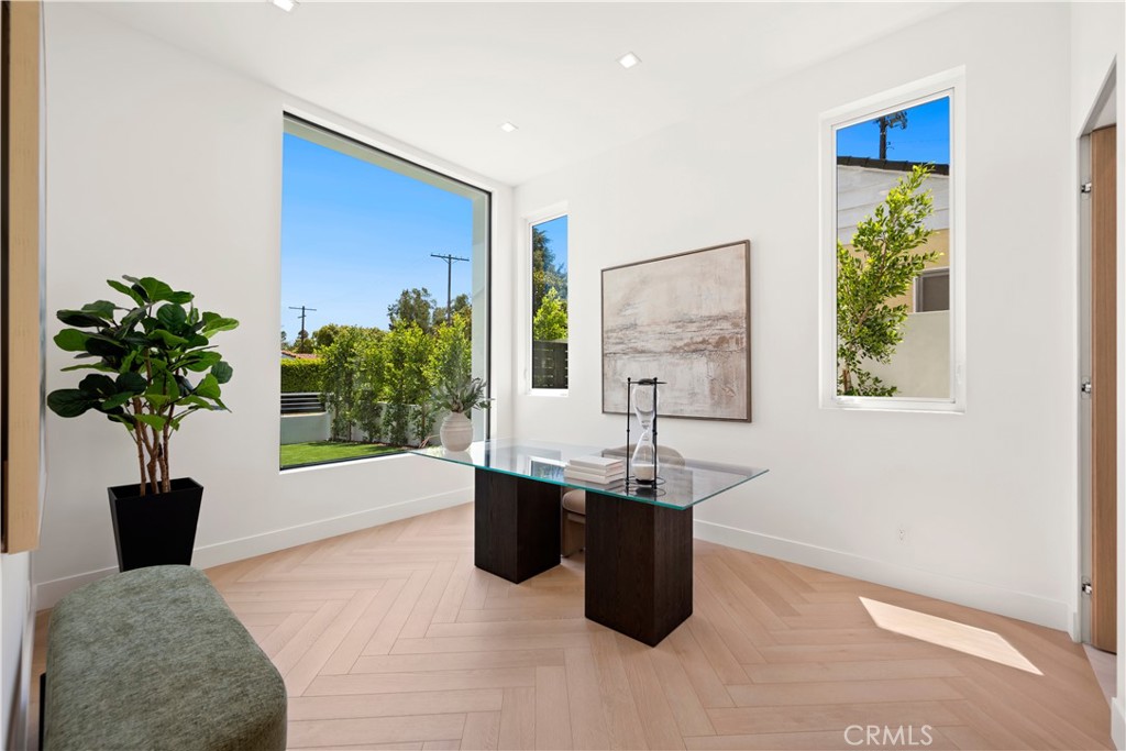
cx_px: 563
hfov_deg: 102.3
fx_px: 454
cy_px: 376
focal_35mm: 14
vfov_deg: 79.2
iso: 100
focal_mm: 14.5
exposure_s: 1/20
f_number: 8
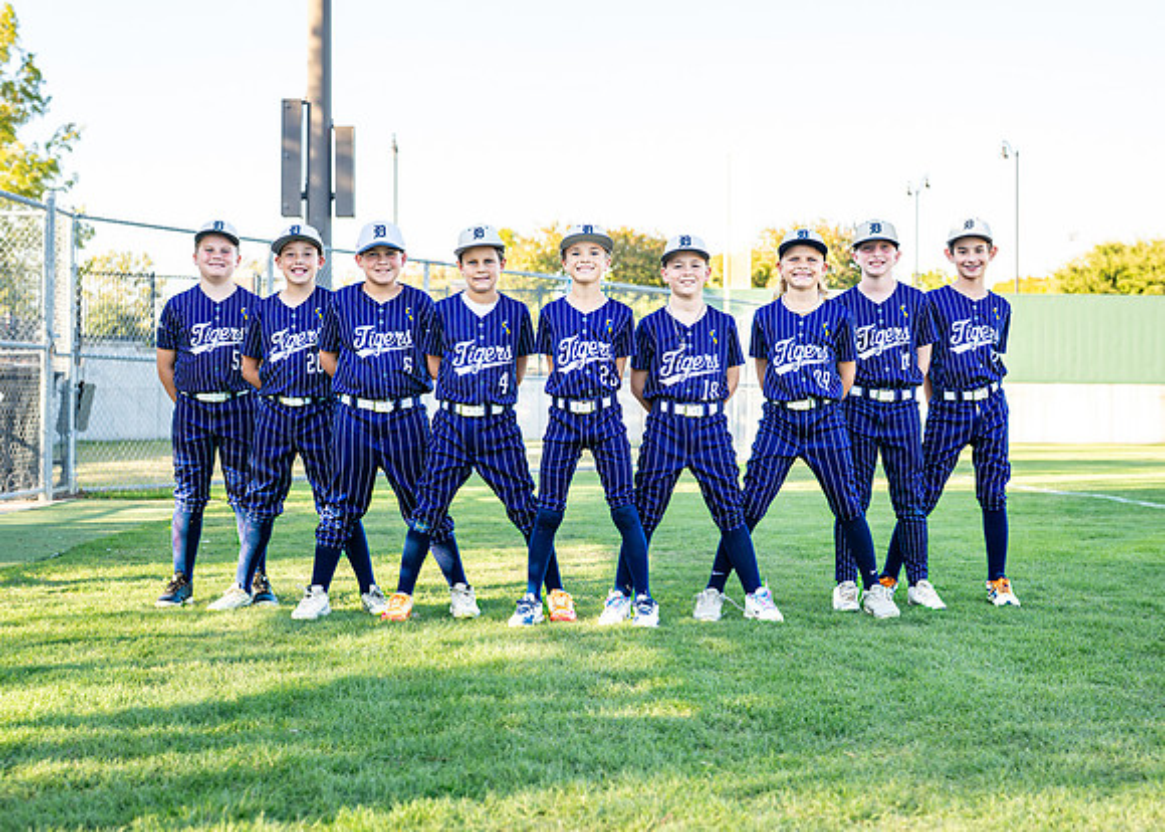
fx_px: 1893
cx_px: 580
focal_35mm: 57
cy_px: 403
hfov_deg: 34.2
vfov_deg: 24.8
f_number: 3.5
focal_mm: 50
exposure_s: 1/400
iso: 250
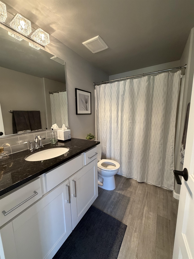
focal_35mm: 14
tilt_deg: -9.6
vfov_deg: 102.1
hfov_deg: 85.7
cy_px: 130
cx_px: 97
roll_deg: +0.7
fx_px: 105
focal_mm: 2.22
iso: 320
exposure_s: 1/60
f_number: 2.2
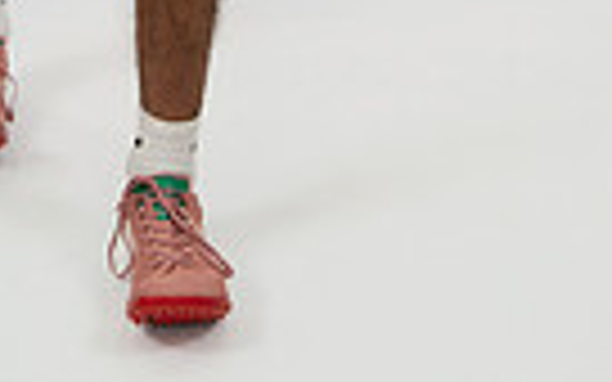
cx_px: -14
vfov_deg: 9.6
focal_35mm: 122
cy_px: -521
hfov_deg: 16.7
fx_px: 2035
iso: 400
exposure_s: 1/125
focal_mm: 36.3
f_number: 4
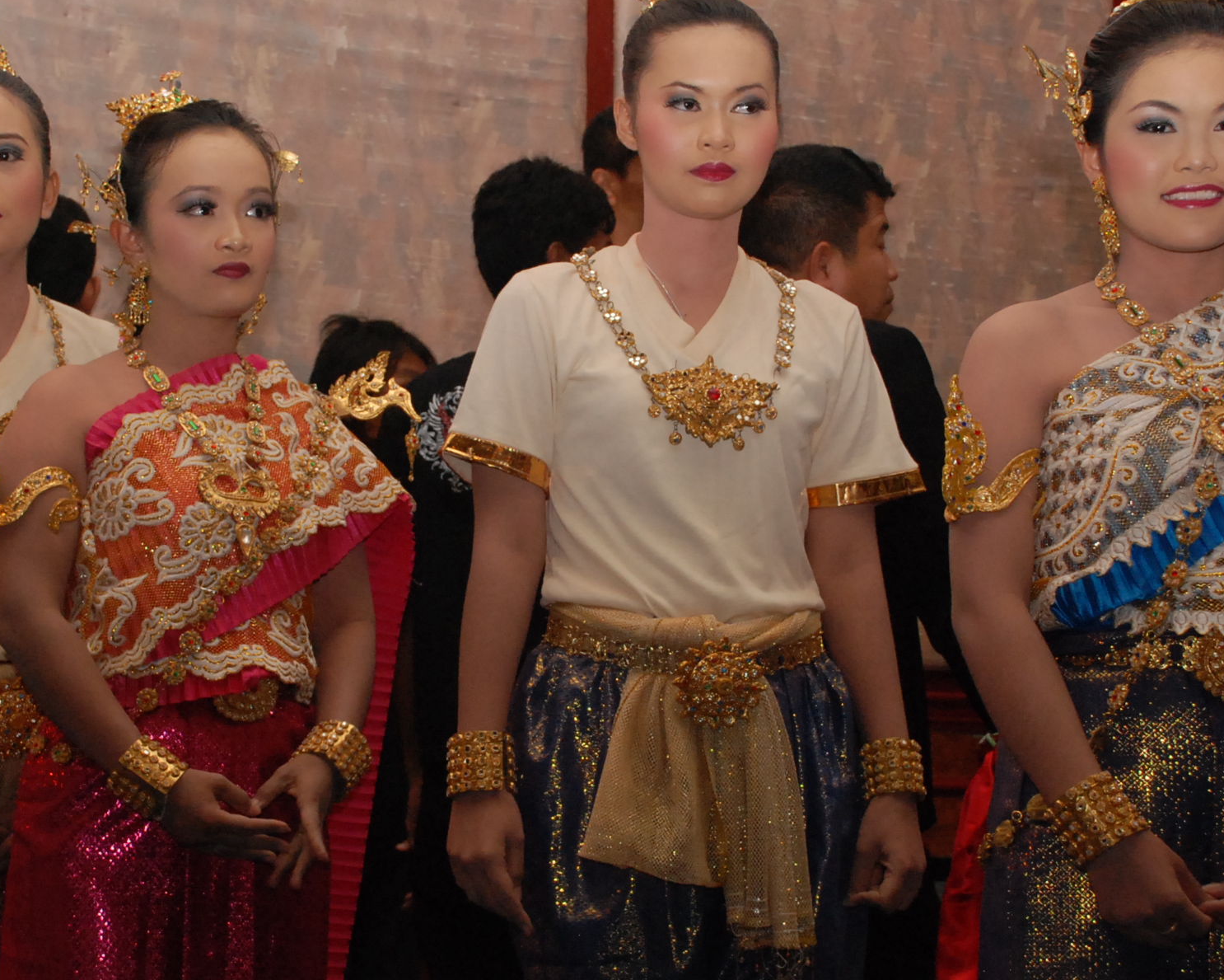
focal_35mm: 88
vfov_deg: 17.5
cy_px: 542
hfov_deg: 21.7
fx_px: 3188
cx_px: 567
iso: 800
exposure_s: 1/200
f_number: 5.6
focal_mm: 32
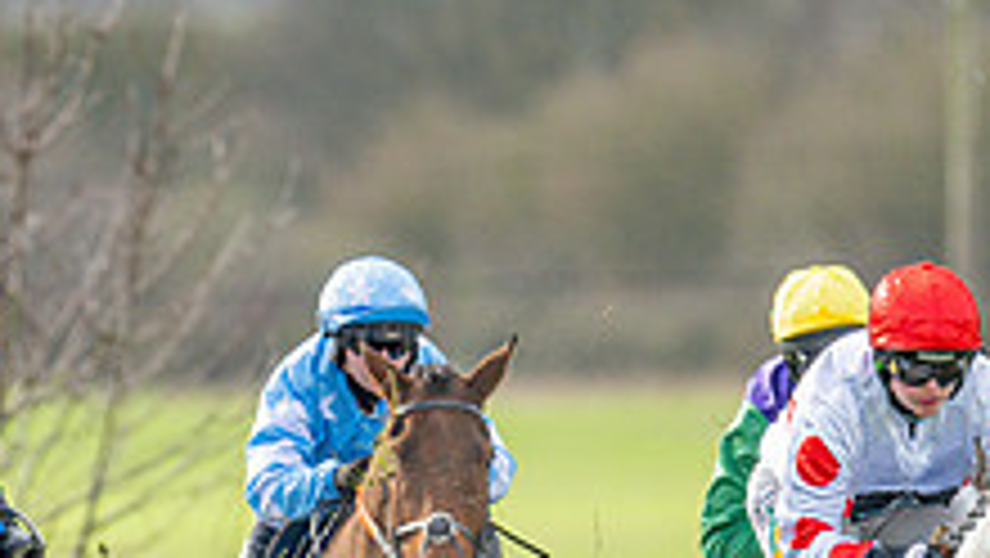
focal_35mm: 1489
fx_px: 39107
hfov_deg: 1.4
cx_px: -440
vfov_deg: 0.8
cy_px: 743
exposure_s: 1/1600
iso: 500
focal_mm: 400
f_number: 4.5
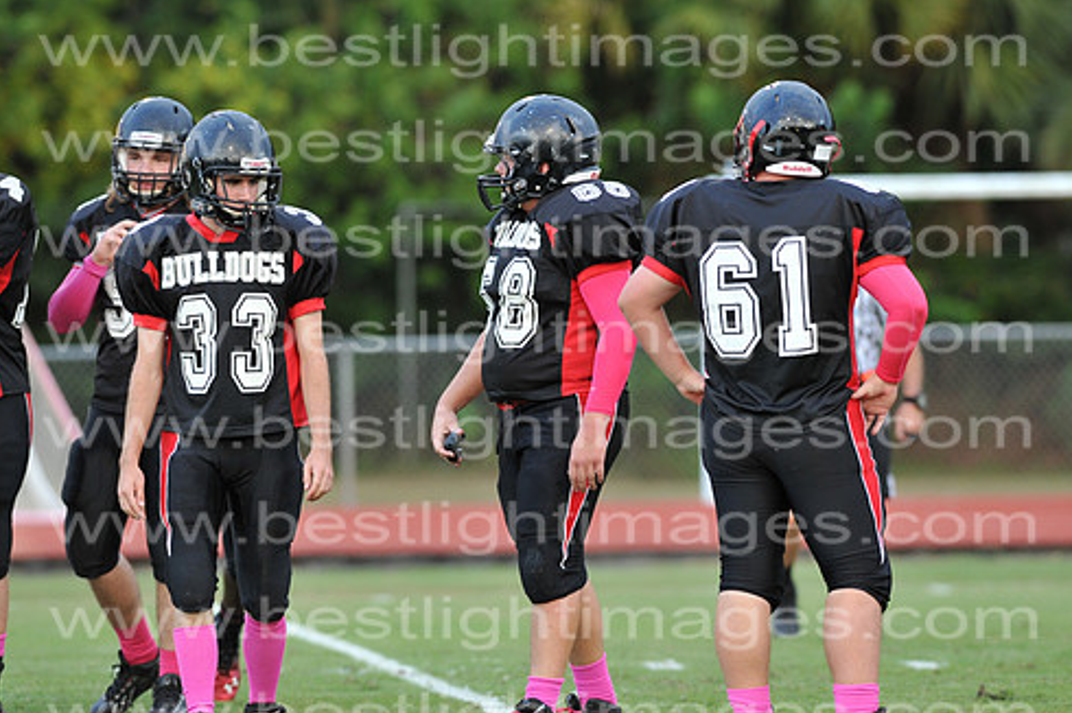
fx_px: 10564
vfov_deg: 3.9
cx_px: 543
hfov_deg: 5.8
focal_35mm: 355
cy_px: 385
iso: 1250
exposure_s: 1/500
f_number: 4
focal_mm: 300
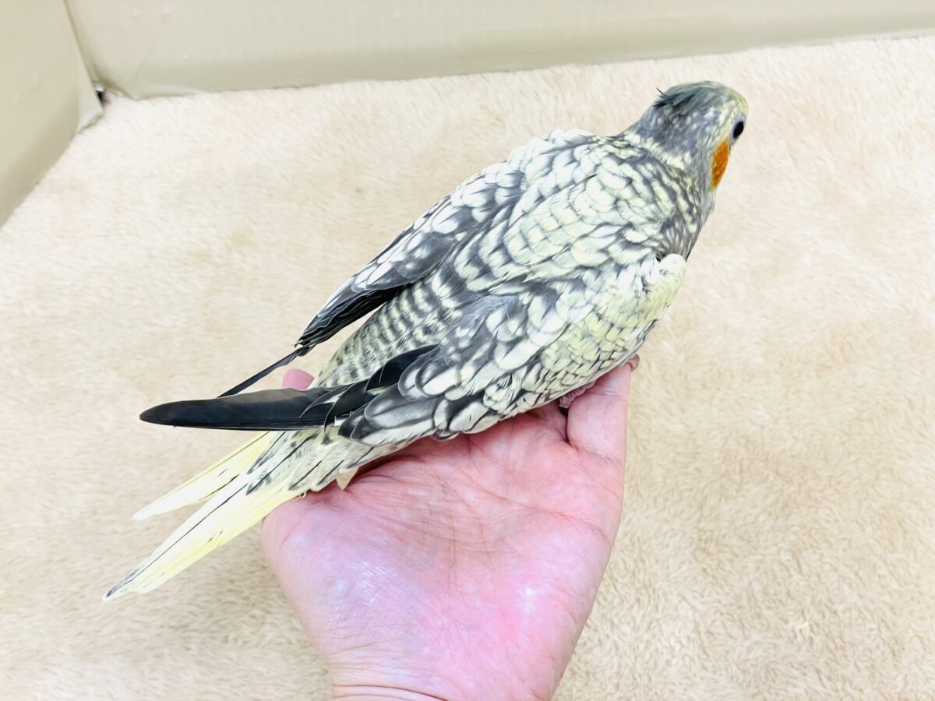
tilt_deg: -57.9
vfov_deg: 28.0
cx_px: 468
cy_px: 350
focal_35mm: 52
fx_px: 1405
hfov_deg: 36.8
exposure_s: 1/99
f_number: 2
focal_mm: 6
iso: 125
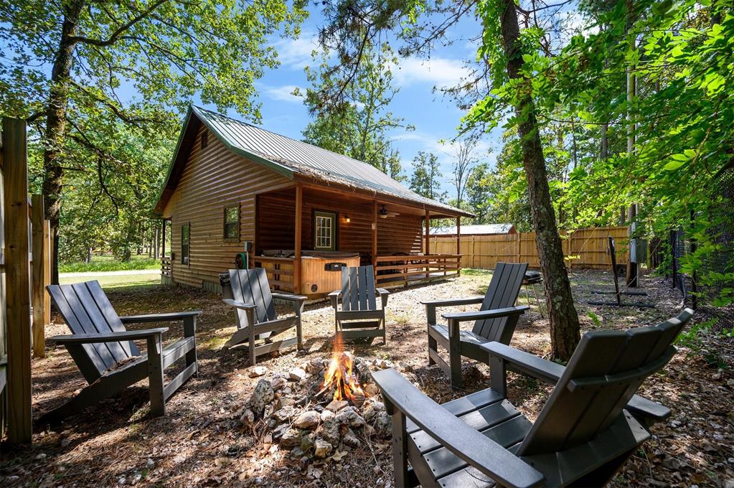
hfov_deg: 104.3
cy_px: 244
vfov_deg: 81.1
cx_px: 367
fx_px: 285
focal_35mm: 14
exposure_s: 1/125
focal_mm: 14
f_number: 5.6
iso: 250
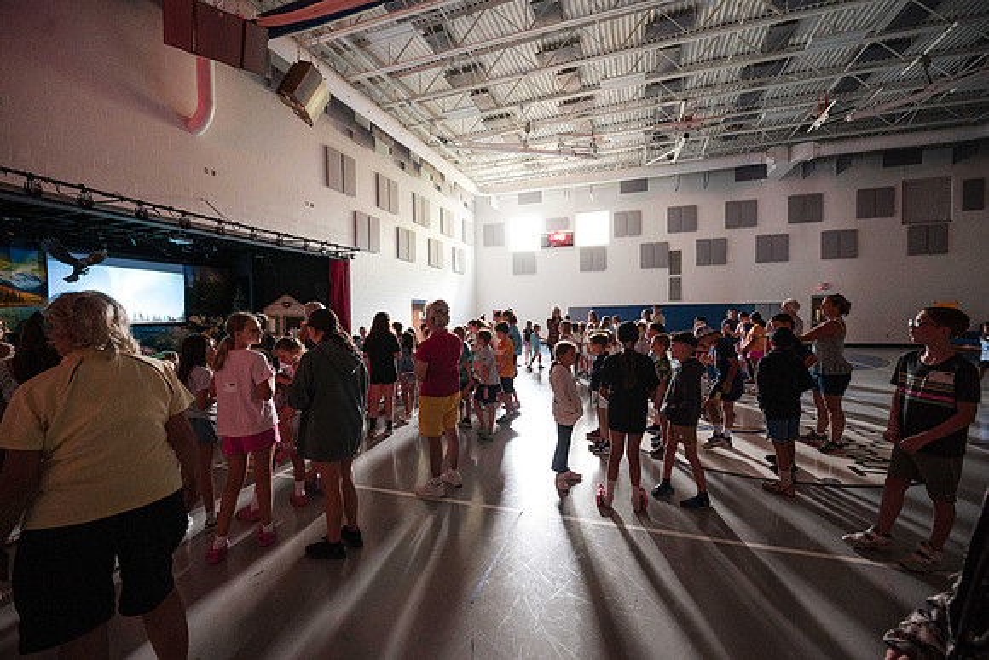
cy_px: 323
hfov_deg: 100.9
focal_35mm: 15
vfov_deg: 77.9
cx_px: 493
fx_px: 408
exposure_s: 1/60
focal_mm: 14
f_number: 4
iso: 4500
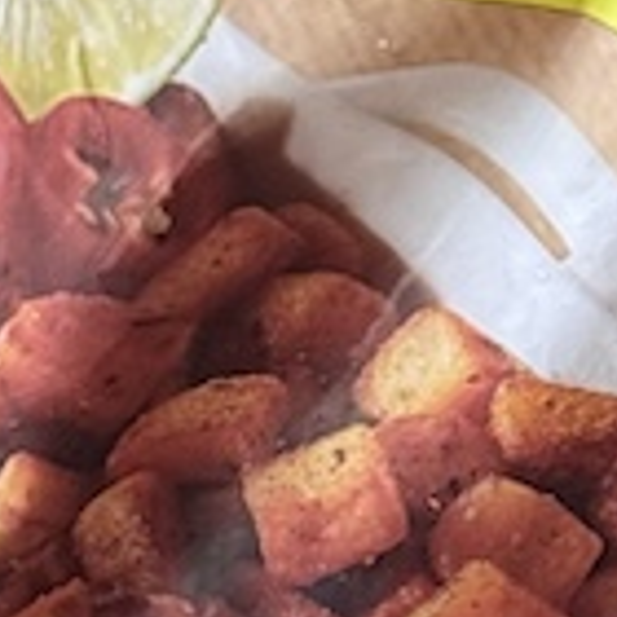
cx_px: -123
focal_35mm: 300
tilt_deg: -44.5
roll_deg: +2.8
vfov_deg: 5.7
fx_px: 6050
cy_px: 1108
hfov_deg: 5.8
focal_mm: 6.76
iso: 200
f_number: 1.78
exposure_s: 1/60
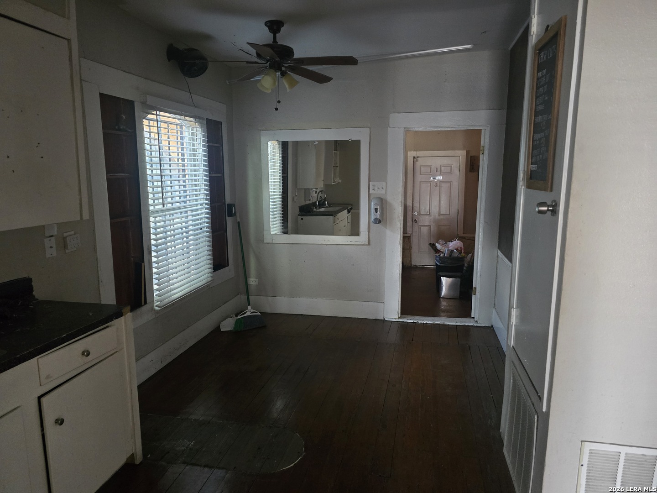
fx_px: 437
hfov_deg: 73.9
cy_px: 246
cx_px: 328
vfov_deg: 58.9
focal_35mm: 23
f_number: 1.7
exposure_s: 1/60
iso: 1600
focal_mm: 6.3
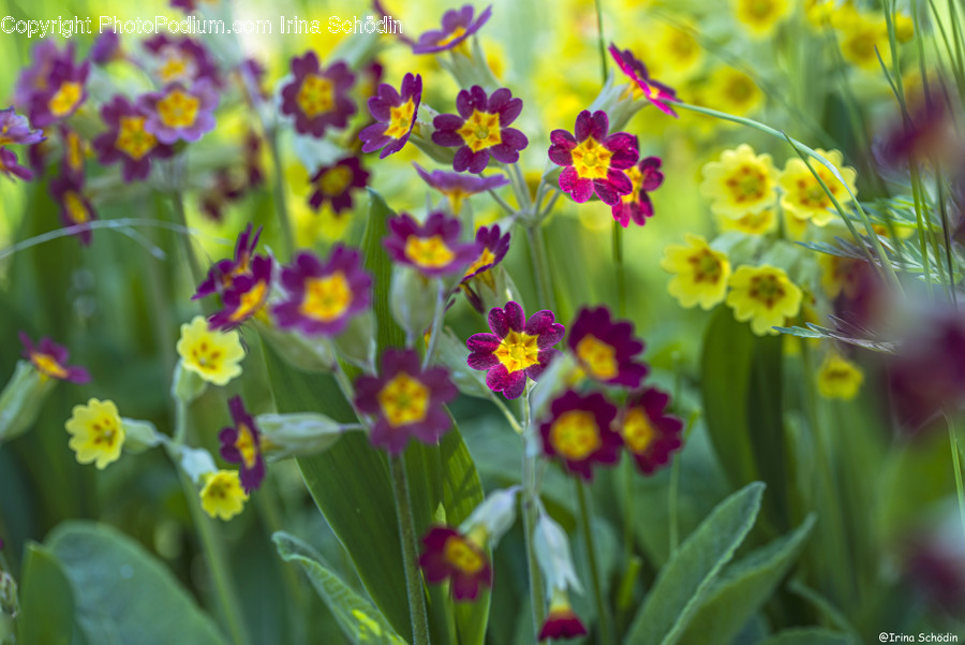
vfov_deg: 15.2
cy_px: 322
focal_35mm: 90
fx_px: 2414
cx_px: 482
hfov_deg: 22.6
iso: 100
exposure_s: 1/40
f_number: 5.6
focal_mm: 90
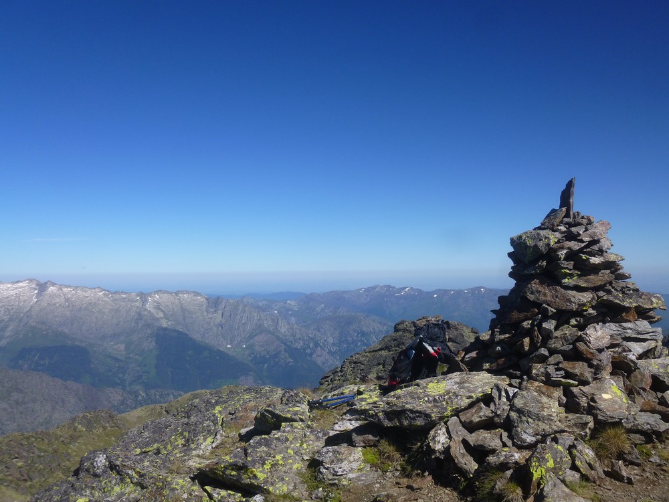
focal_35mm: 29
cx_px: 334
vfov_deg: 48.2
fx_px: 560
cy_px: 251
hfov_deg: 61.7
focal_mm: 5.2
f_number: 3.3
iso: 100
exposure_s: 1/1300
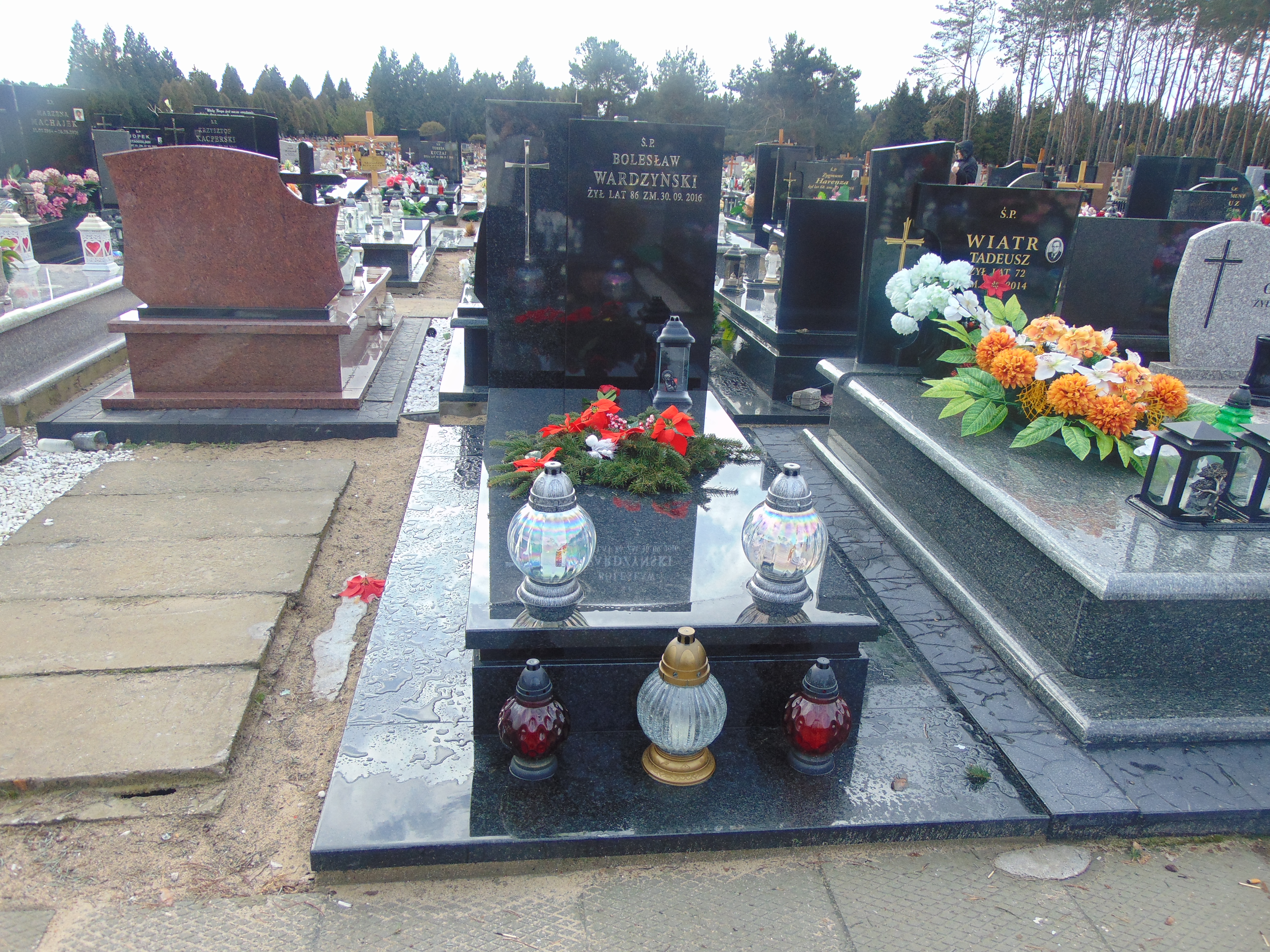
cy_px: 476
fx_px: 917
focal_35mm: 25
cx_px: 635
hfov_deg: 69.4
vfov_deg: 54.9
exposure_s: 1/250
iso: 80
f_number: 3
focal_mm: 4.5
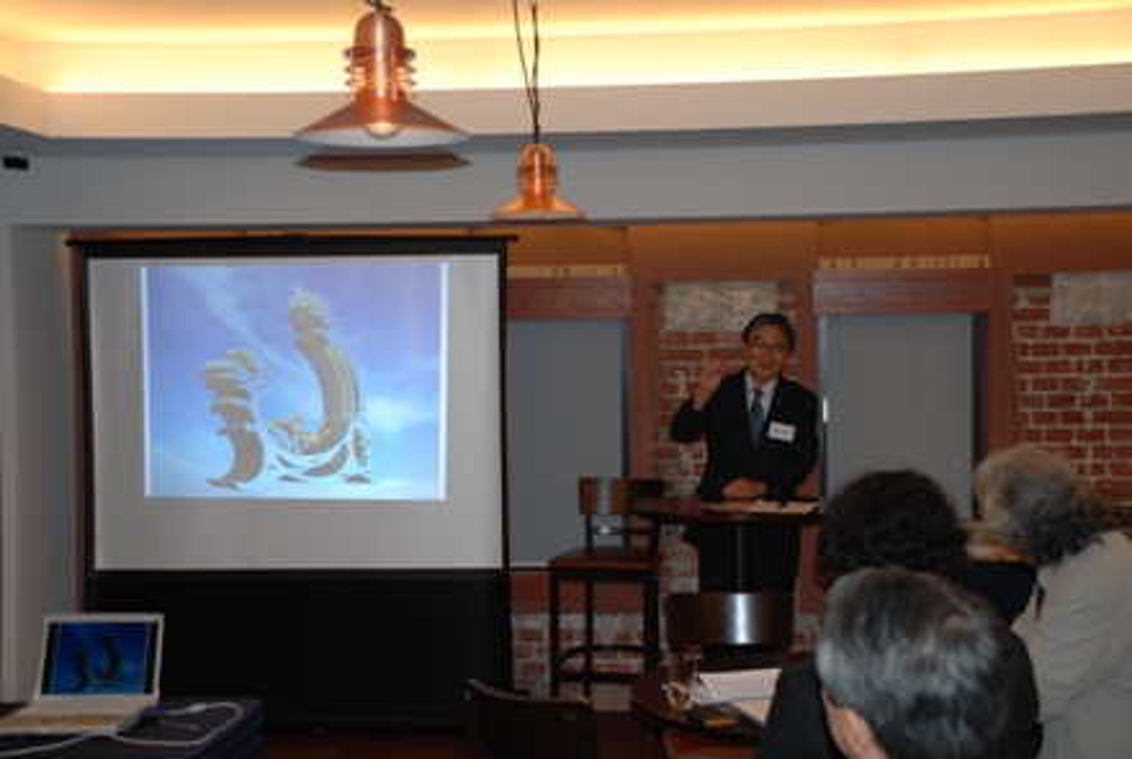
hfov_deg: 41.0
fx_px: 1512
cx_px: 566
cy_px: 380
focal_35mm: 48
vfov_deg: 28.2
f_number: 4.2
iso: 200
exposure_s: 1/60
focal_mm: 32
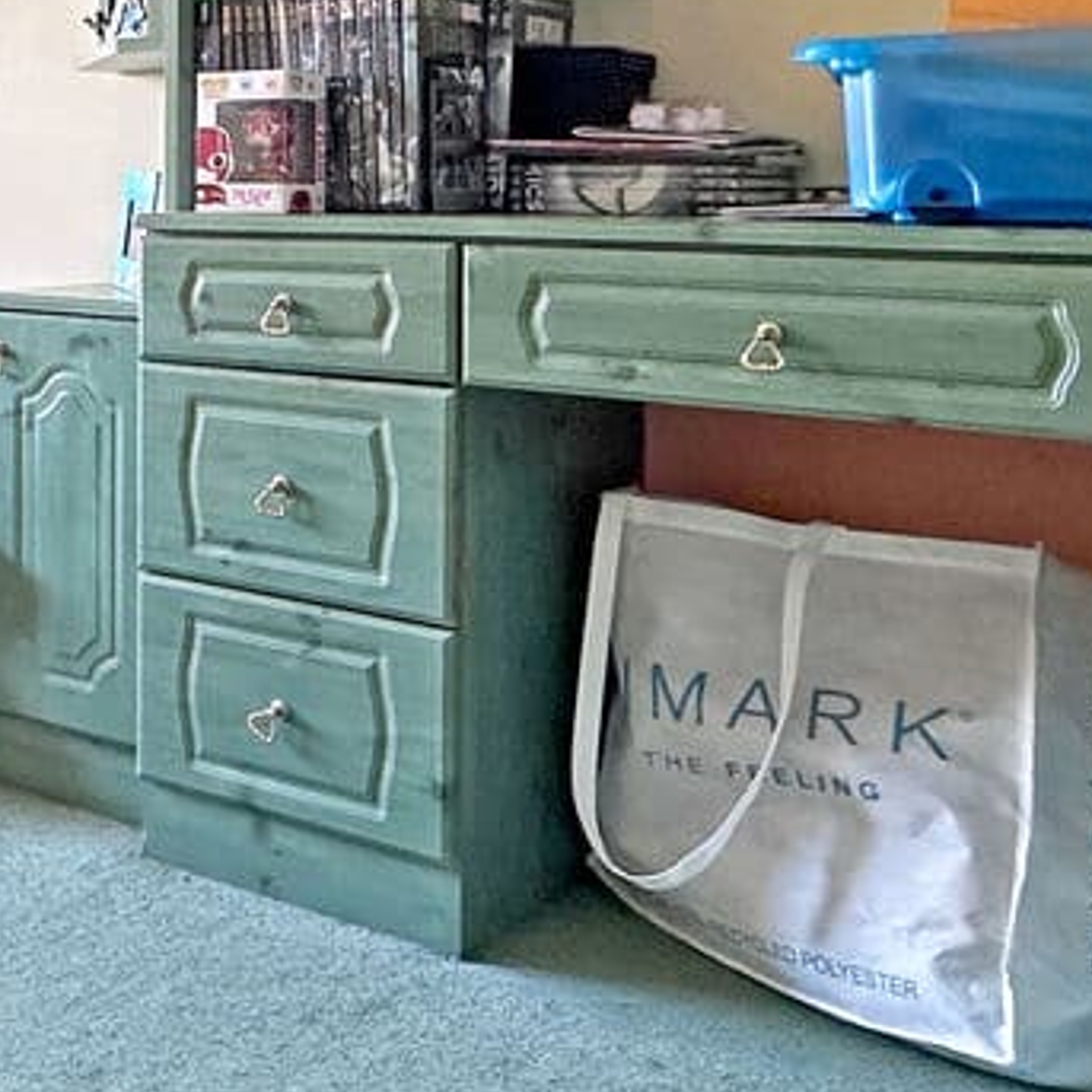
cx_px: -137
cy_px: 197
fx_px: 1856
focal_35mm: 52
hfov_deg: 29.3
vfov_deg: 31.8
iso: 250
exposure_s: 1/99
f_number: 2.2
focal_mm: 2.22
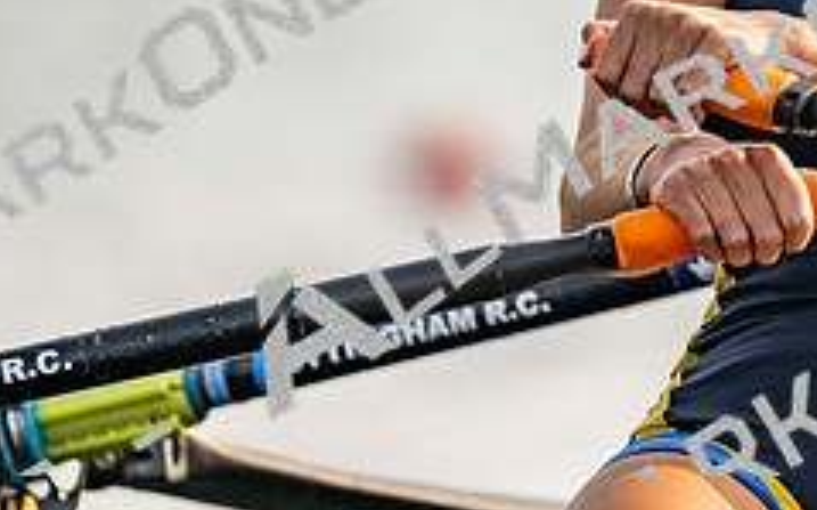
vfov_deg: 0.9
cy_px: -111
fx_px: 33086
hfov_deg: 1.4
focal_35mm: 1487
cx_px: 950
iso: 320
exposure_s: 1/2500
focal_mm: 600
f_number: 4
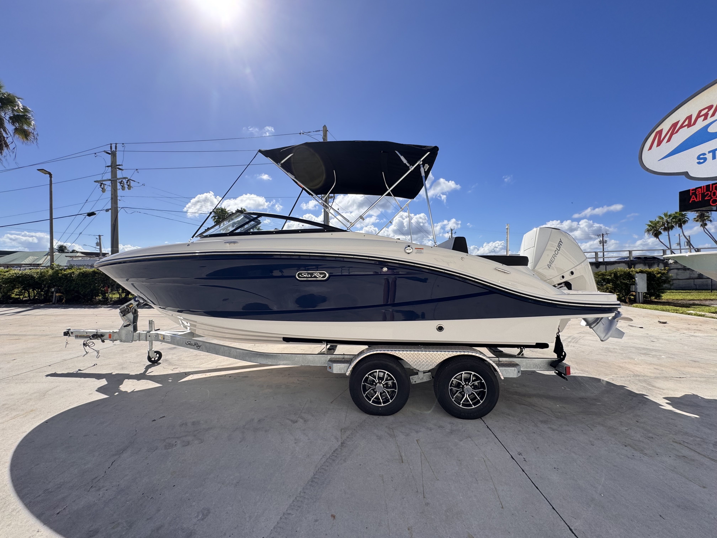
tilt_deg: -0.1
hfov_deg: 102.1
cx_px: 358
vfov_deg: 85.7
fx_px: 290
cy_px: 269
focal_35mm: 14
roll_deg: +0.2
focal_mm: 2.22
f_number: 2.2
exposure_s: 1/1600
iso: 50
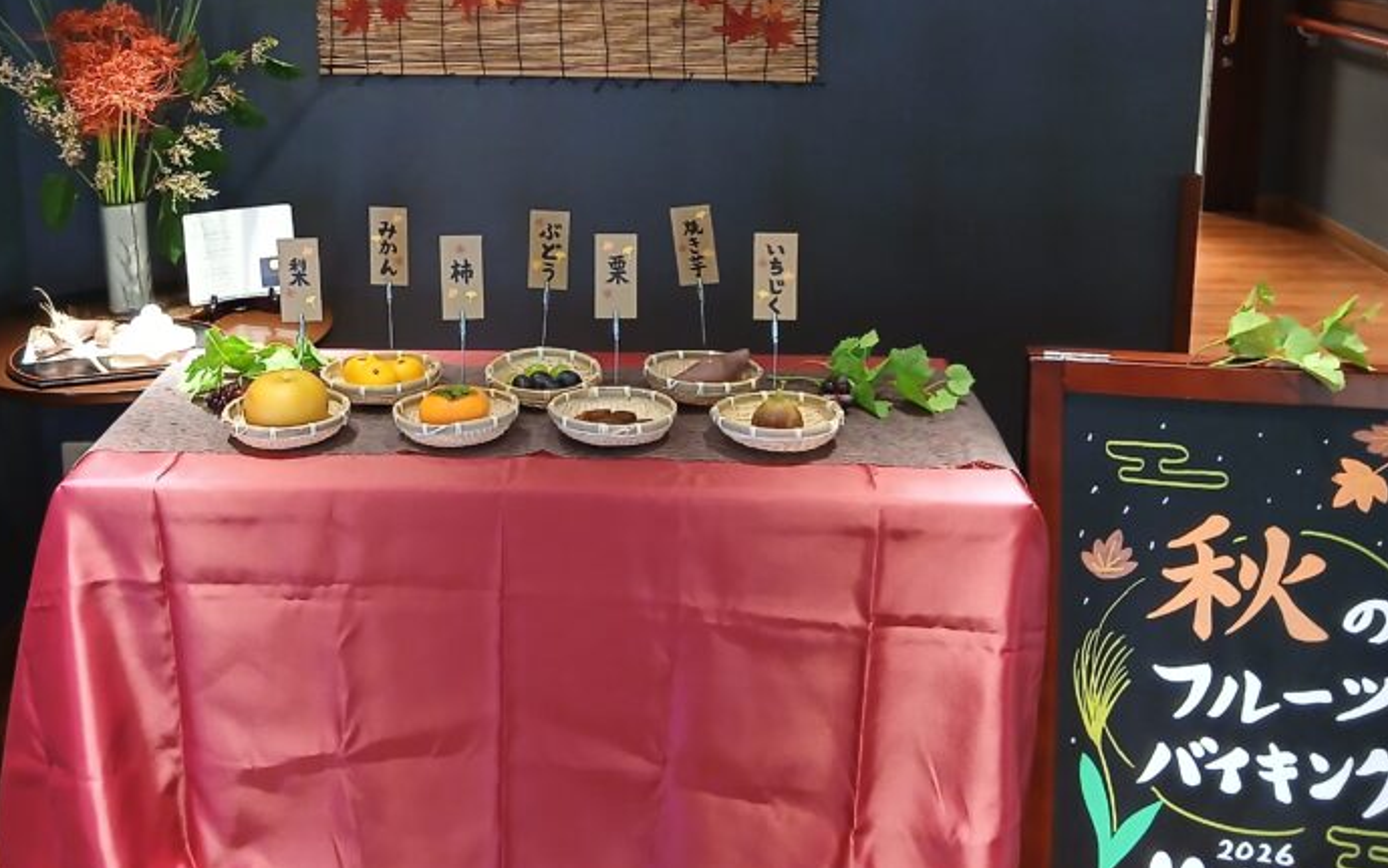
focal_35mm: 40
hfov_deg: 48.7
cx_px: 502
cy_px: 169
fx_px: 1513
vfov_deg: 31.2
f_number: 1.8
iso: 400
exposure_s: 1/25
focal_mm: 3.86
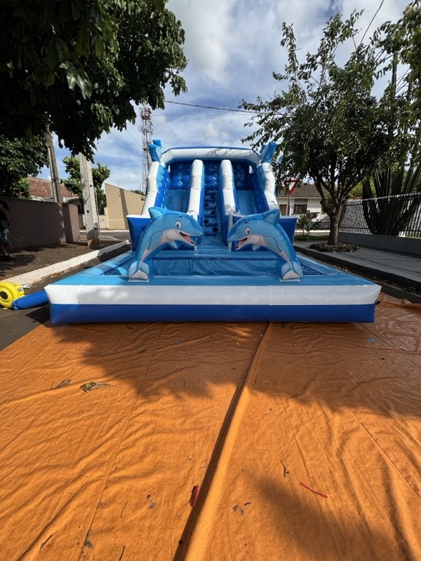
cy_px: 280
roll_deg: +0.5
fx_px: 227
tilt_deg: -16.2
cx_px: 210
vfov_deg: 102.1
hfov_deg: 85.7
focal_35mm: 14
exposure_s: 1/1395
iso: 40
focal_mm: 2.22
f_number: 2.2
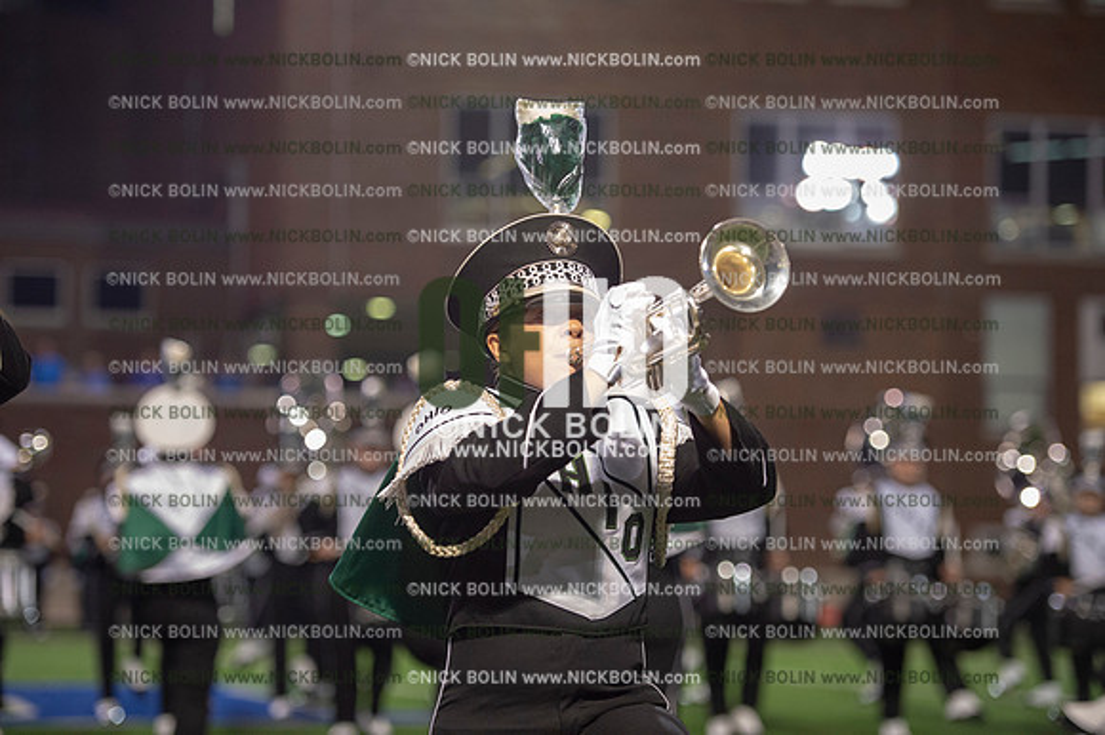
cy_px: 368
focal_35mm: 112
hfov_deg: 18.3
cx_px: 552
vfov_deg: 12.2
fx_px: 3436
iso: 4000
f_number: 2.8
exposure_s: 1/250
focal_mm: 112
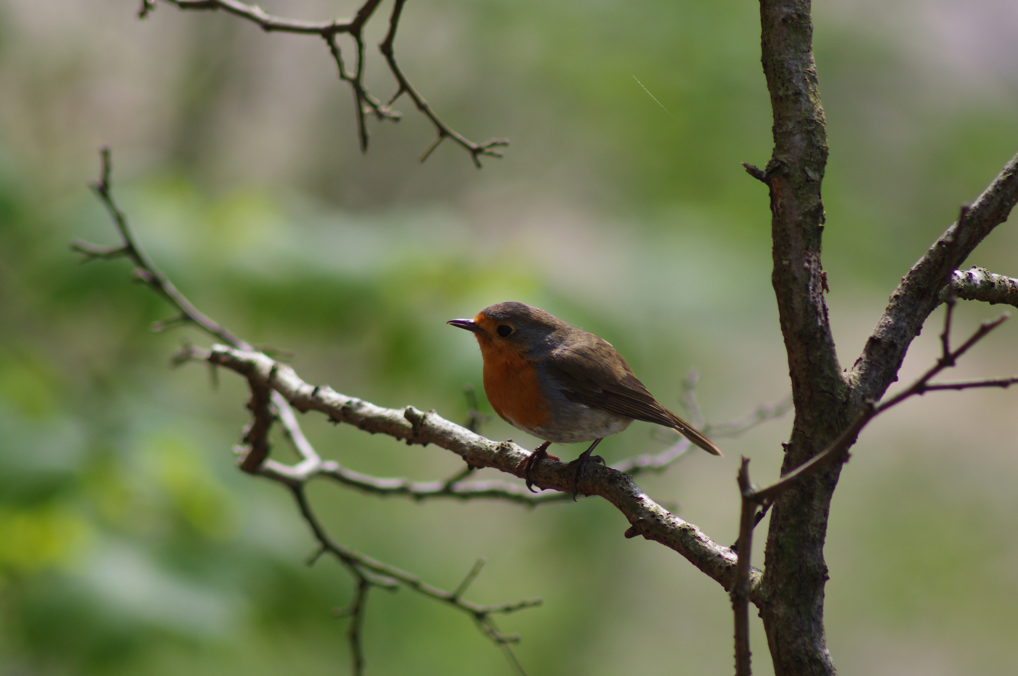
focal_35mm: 450
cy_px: 338
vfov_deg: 3.0
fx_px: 12709
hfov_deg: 4.6
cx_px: 509
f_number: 5.6
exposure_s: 1/320
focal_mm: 300
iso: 200
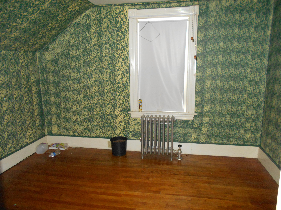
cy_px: 105
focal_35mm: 26
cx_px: 140
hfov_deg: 67.3
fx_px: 211
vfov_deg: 53.1
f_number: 3.2
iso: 450
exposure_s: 1/25
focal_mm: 4.6
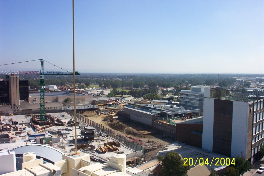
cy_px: 88
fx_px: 257
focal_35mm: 35
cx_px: 132
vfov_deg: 37.9
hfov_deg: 54.4
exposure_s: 1/250
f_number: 9.5
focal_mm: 7.5
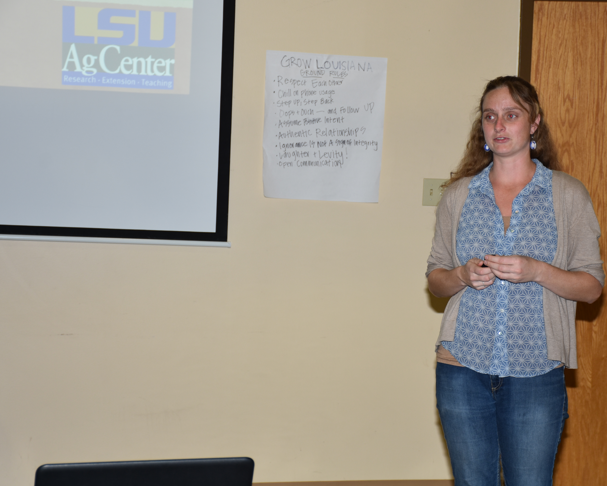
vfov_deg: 15.9
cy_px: 248
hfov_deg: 19.8
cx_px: 343
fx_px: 1743
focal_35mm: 97
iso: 200
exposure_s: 1/60
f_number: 4.8
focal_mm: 56
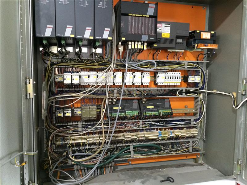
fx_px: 214
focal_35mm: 30
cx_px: 124
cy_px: 92
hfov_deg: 60.0
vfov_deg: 46.8
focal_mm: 4.12
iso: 320
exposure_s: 1/15
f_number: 2.2
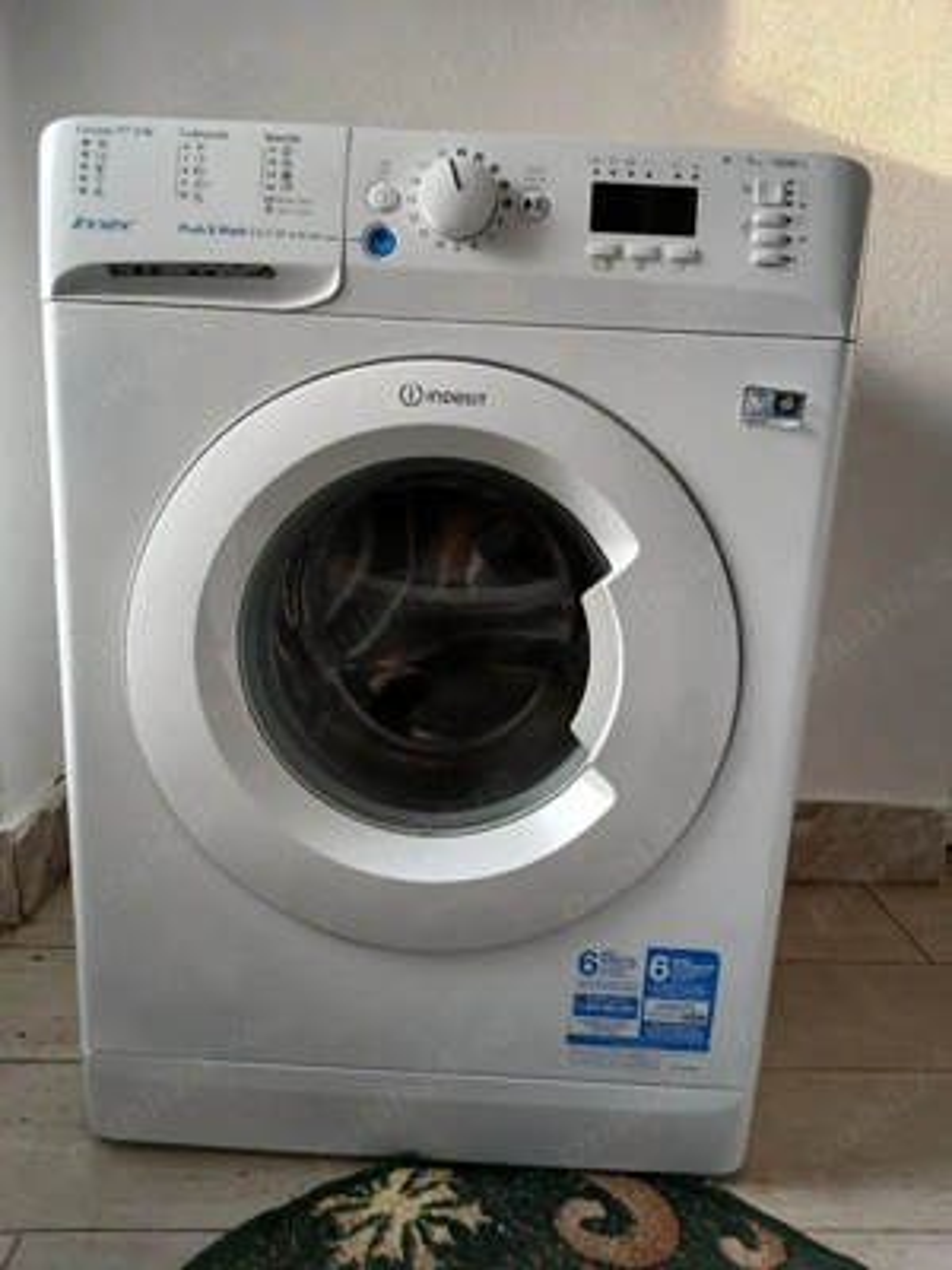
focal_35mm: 26
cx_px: 476
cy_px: 635
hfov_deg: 53.1
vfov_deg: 67.3
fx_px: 953
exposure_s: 1/50.3
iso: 64
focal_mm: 3.98
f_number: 1.8
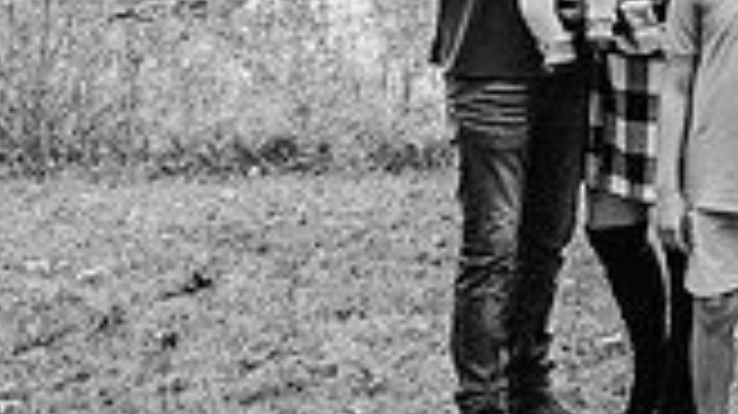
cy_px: -133
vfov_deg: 13.1
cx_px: 1125
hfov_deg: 20.3
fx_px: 1740
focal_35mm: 89
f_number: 2.5
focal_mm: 24
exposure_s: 1/125
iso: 1000
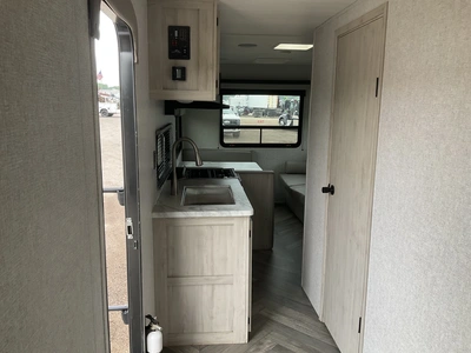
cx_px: 236
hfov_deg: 61.7
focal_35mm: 29
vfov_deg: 48.2
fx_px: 395
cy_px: 176
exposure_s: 1/122
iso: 32
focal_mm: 3
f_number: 1.8
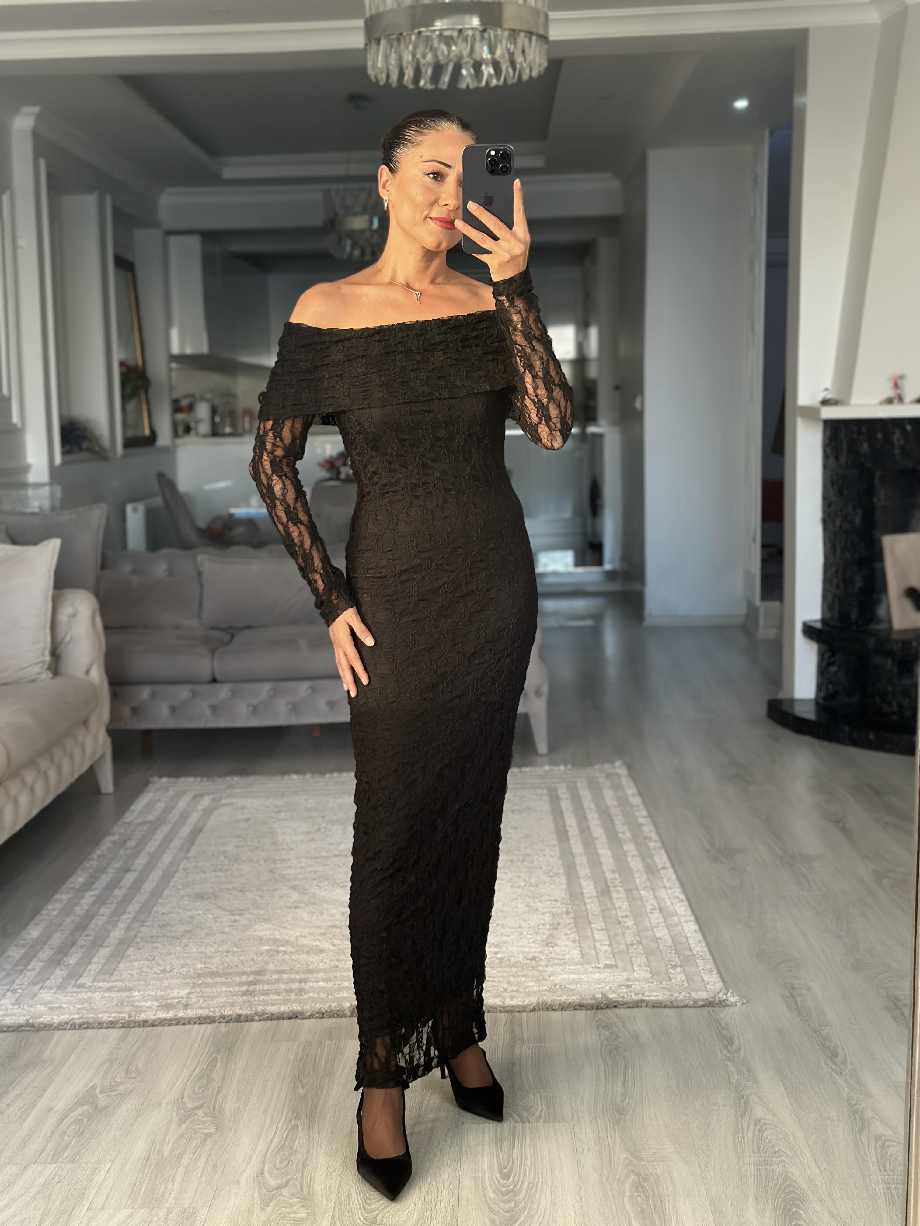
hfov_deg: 30.3
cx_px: 460
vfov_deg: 39.7
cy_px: 613
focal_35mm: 48
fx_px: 1701
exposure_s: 1/95
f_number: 1.78
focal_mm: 6.86
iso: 125
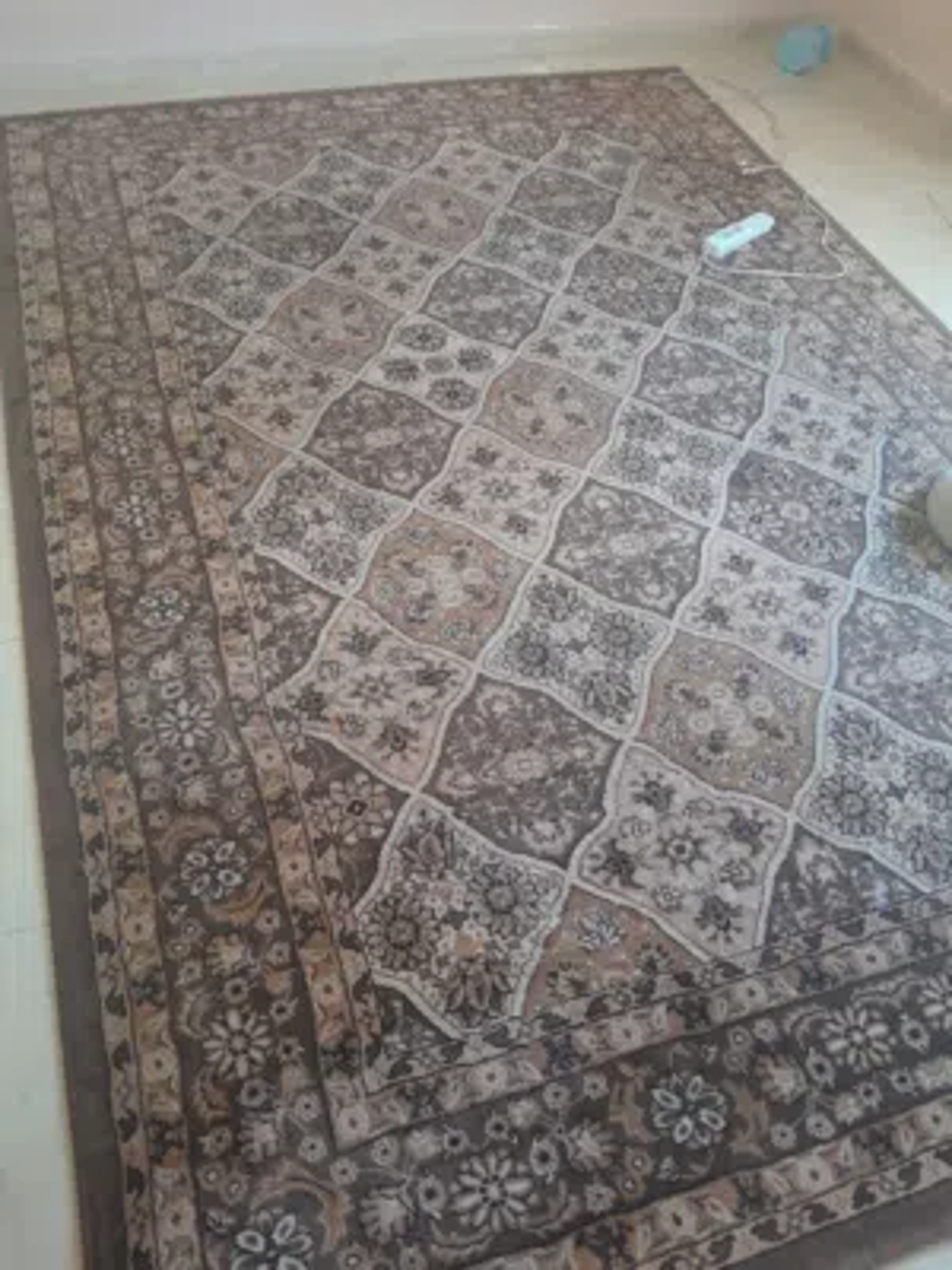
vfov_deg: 67.3
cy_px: 635
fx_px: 953
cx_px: 476
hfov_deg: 53.1
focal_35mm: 26
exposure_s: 1/50
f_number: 1.8
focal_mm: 3.98
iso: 320
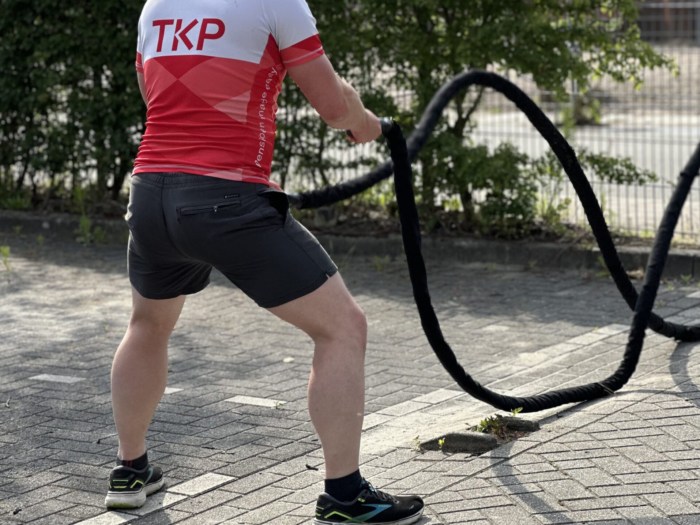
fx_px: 2083
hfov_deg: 19.1
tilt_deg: -3.0
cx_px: 350
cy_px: 174
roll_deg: +1.4
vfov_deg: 14.3
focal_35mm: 103
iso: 32
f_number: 2.8
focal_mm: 9
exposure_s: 1/508
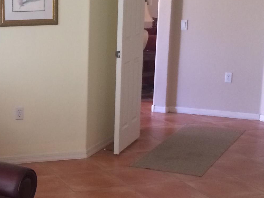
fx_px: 664
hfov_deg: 21.8
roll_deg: +0.4
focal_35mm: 87
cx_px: 8
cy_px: 142
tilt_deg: -15.3
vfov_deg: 16.9
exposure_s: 1/30
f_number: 2.2
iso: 200
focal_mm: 4.15
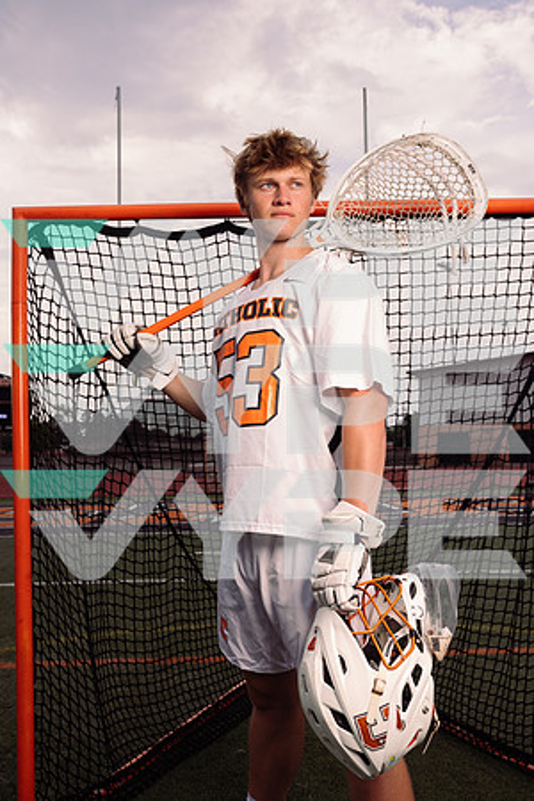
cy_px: 400
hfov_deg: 40.0
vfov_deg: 57.2
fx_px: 734
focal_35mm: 33
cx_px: 267
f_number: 7.1
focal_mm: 33
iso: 64
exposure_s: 1/200
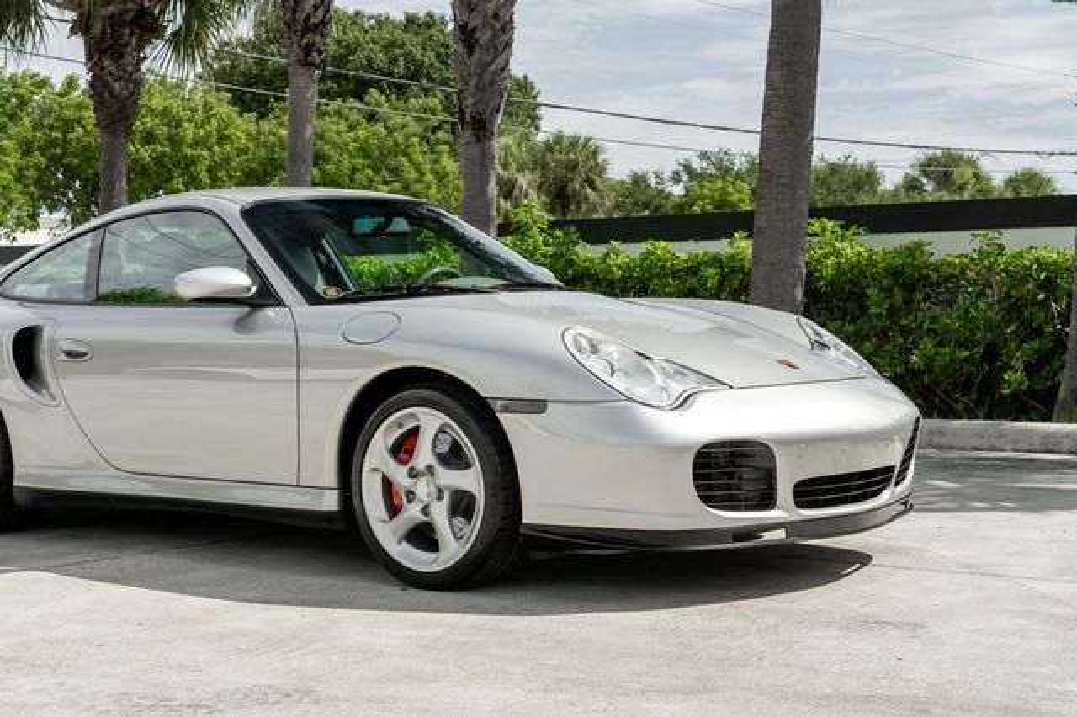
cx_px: 413
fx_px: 1830
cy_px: 358
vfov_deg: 22.2
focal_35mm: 61
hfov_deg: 32.7
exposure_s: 1/160
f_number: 8
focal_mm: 39
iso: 200
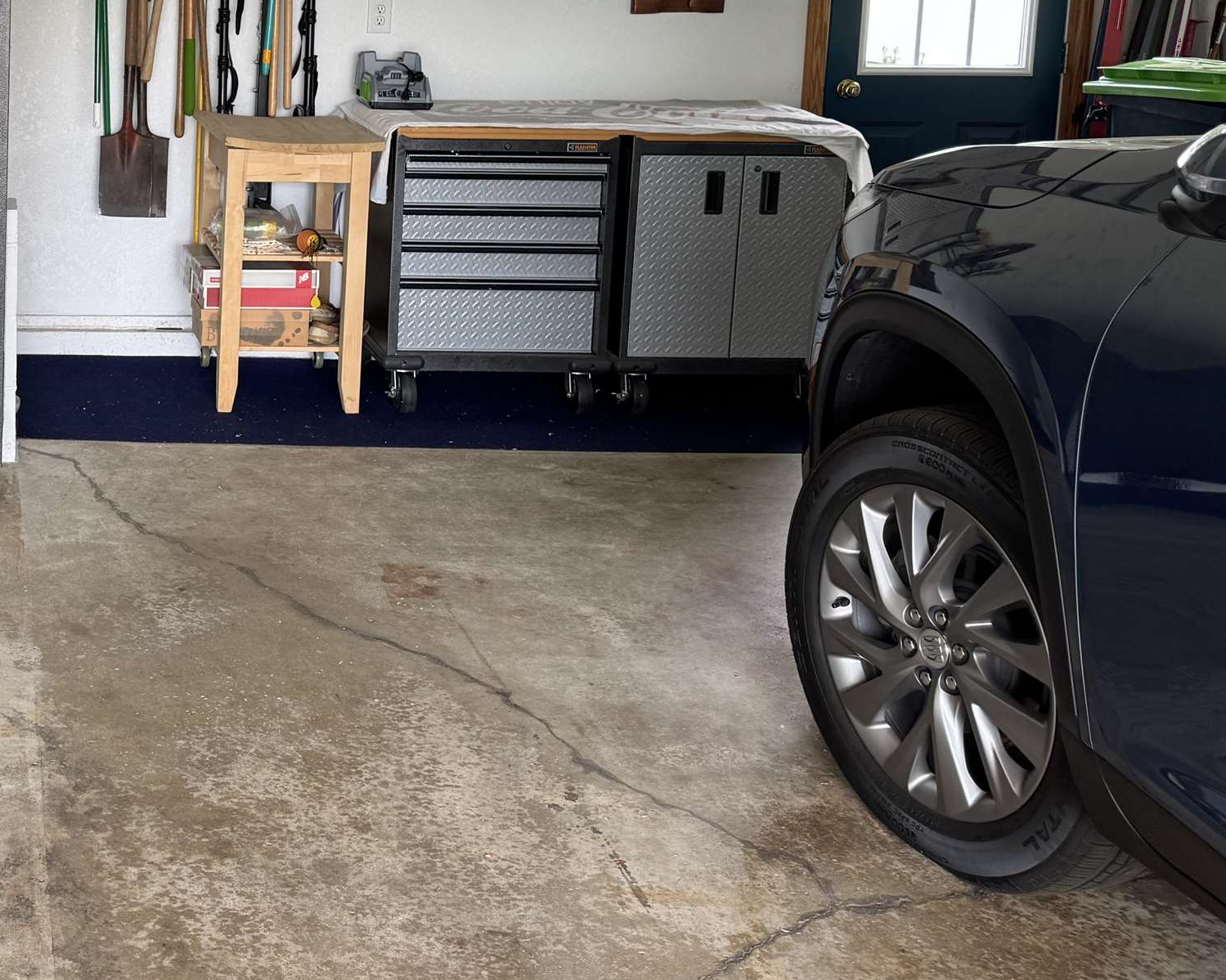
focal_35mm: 48
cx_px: 42
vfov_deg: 30.4
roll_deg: -0.5
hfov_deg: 35.6
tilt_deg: -8.1
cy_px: 150
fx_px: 1742
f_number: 1.78
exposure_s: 1/121
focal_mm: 6.76
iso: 80
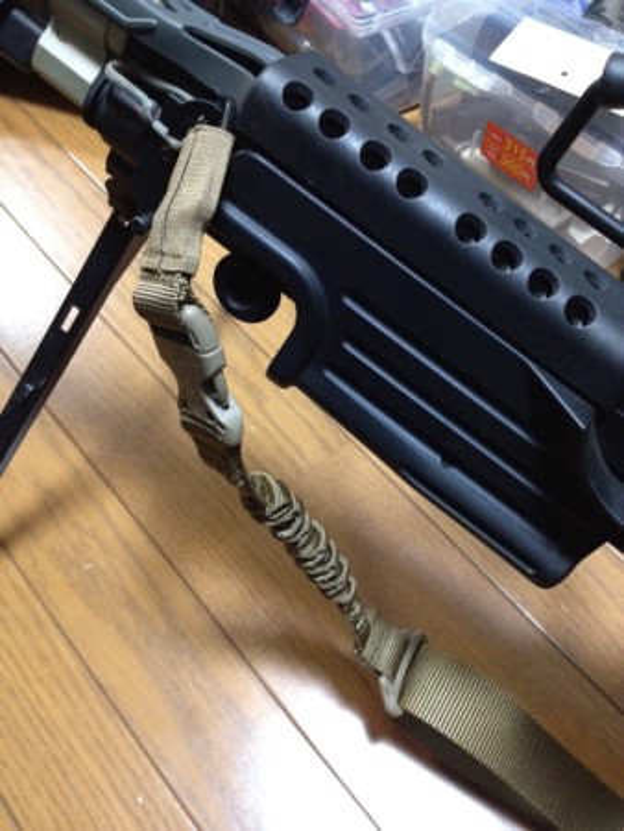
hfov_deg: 40.7
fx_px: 840
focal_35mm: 35
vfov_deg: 52.6
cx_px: 312
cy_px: 416
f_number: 2.4
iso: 500
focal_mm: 4.28
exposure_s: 1/15
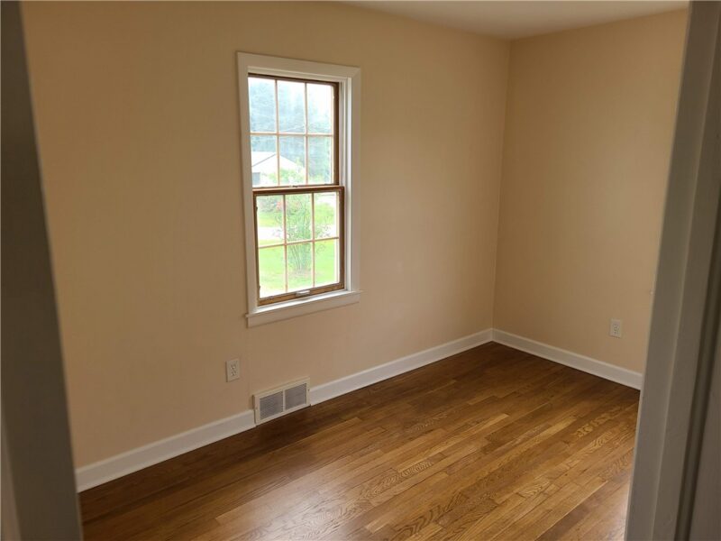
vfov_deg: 53.1
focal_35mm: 26
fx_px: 542
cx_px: 360
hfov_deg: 67.3
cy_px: 270
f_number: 1.8
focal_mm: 5.4
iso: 50
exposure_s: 1/120
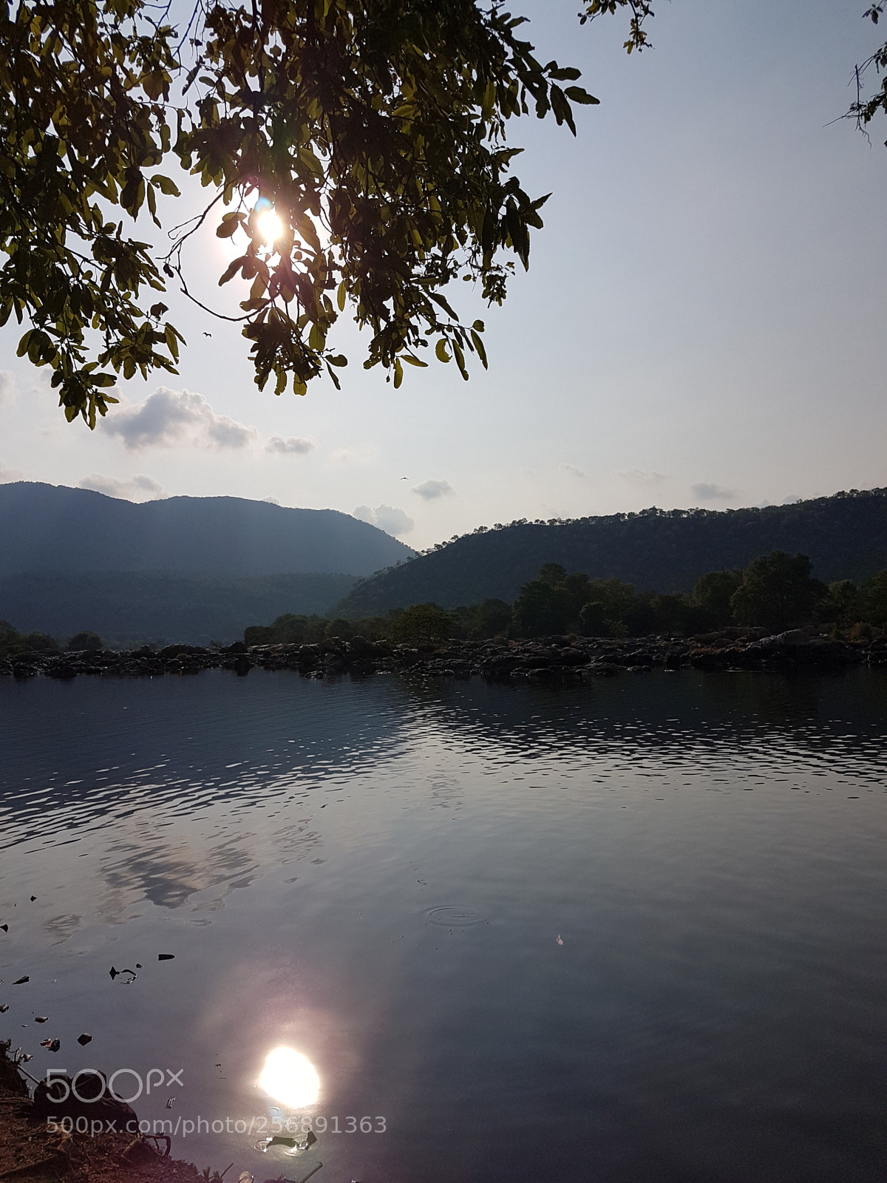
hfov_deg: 53.1
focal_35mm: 26
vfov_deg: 67.3
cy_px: 592
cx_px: 444
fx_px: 888
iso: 40
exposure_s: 1/12448
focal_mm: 4.2
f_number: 1.7
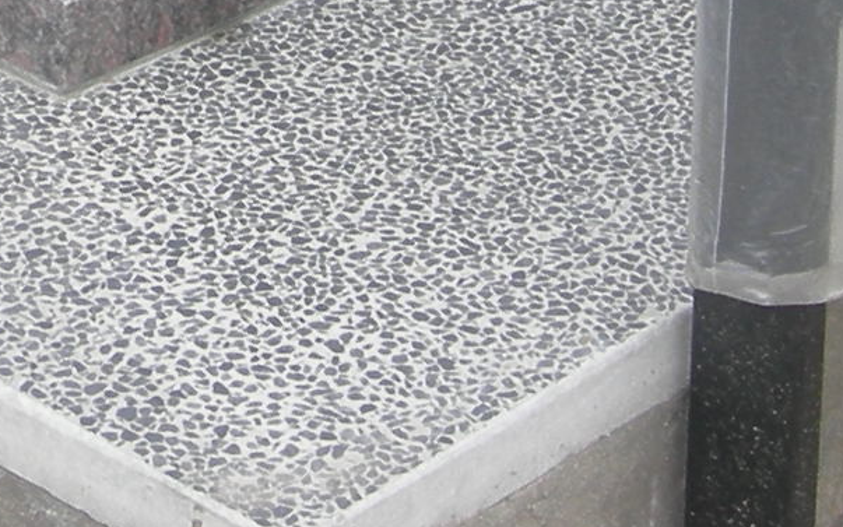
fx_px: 3768
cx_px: -178
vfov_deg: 7.4
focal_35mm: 164
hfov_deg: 12.5
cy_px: -794
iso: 64
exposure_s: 1/72.8
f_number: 3.8
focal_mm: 7.5
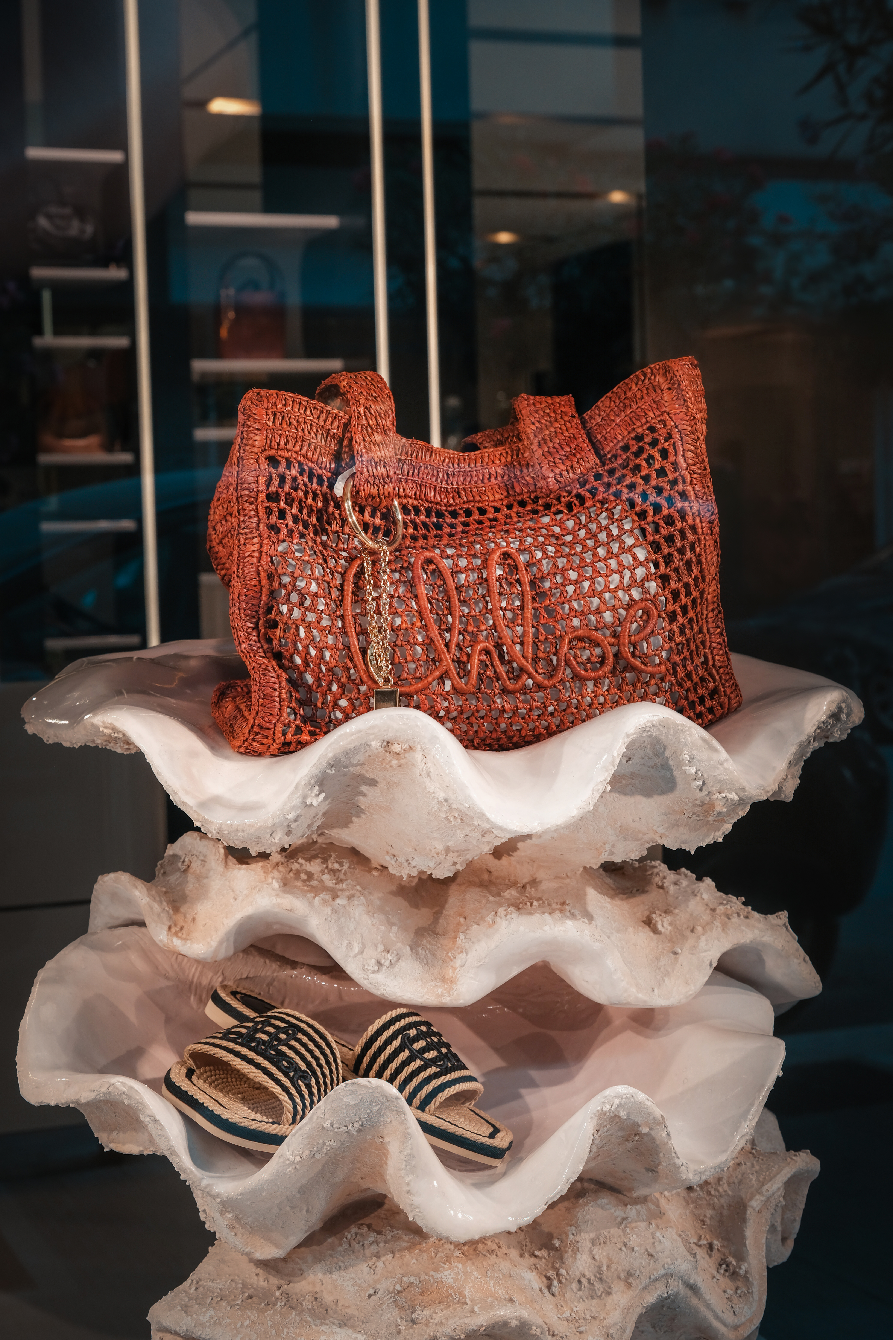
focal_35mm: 56
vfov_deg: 35.6
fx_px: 2084
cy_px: 670
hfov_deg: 24.2
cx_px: 446
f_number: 5.6
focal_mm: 37
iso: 640
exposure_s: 1/100
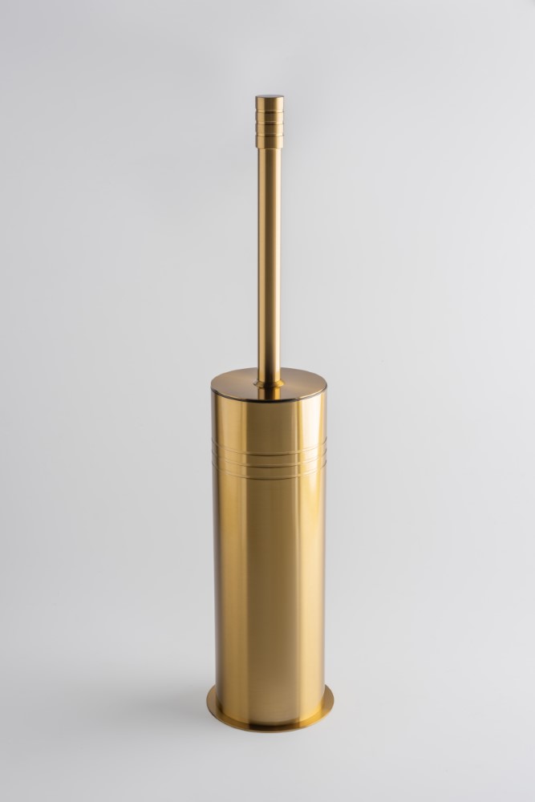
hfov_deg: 20.9
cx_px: 268
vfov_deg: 31.0
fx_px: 1448
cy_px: 401
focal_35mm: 65
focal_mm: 65
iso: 400
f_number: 22
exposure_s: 1/3
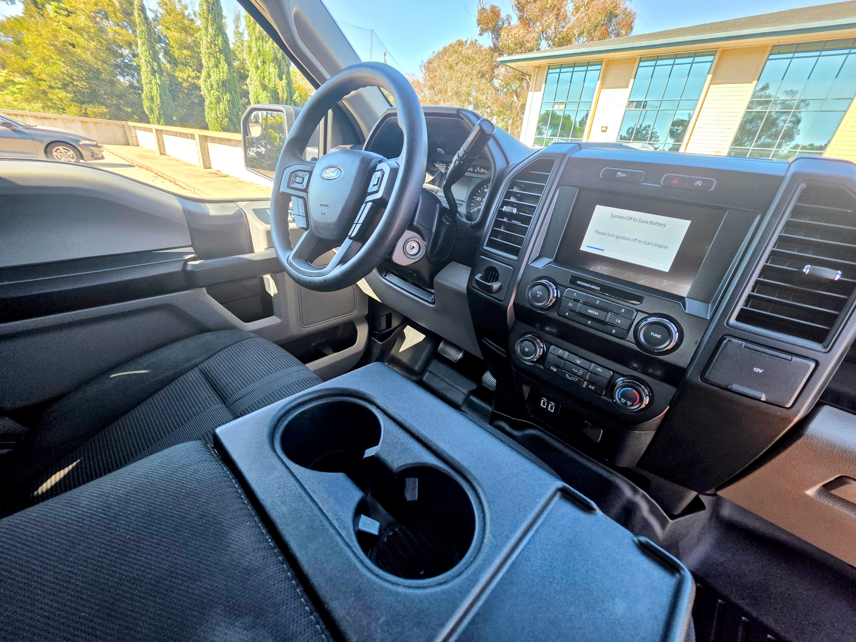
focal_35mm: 13
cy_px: 321
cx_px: 428
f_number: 1.9
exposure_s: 1/120
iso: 32
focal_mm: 2.2
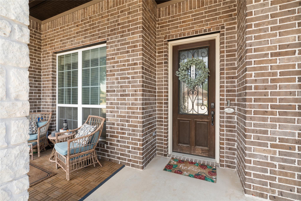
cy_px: 100
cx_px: 150
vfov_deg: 73.7
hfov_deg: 96.7
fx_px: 134
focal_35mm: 16
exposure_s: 1/4
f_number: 10
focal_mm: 16
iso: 250
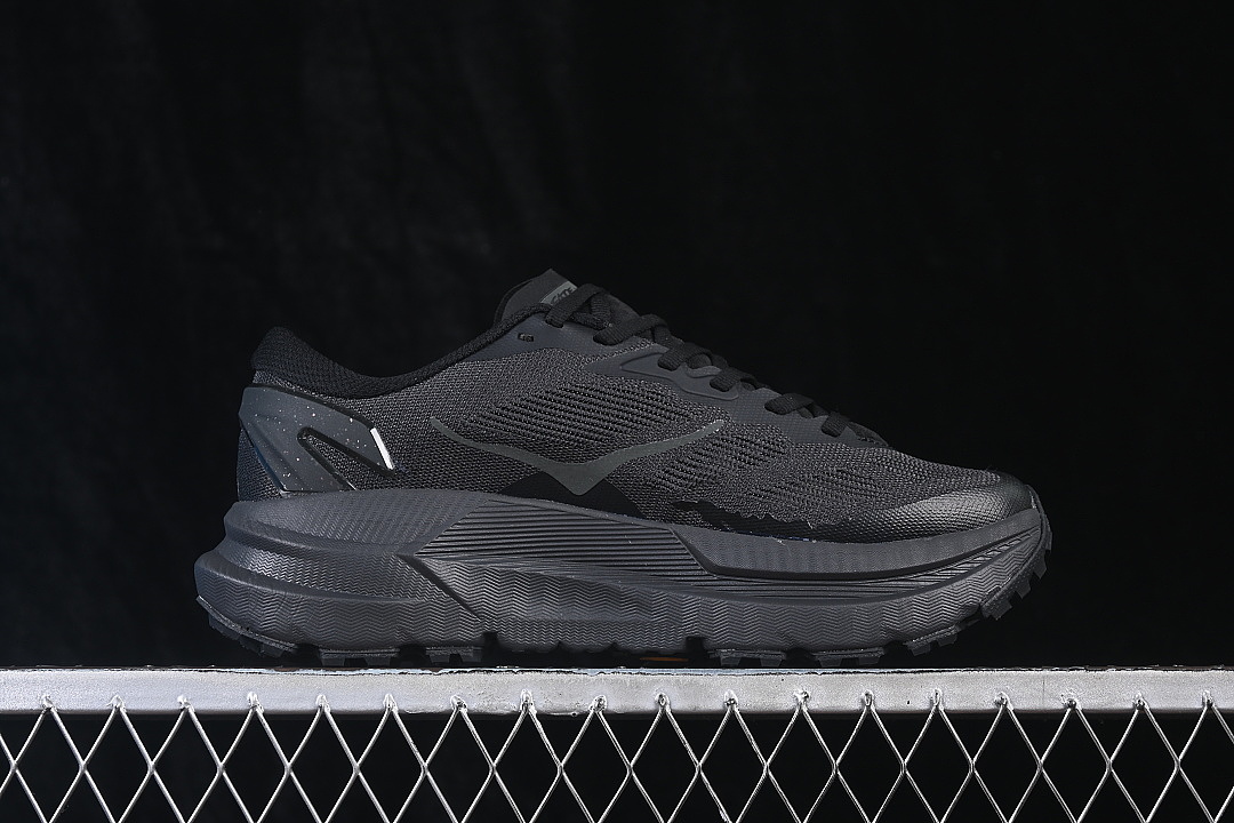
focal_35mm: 75
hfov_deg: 27.0
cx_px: 617
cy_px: 412
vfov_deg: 18.2
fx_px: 2571
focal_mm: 50
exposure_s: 1/60
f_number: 6.3
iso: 160
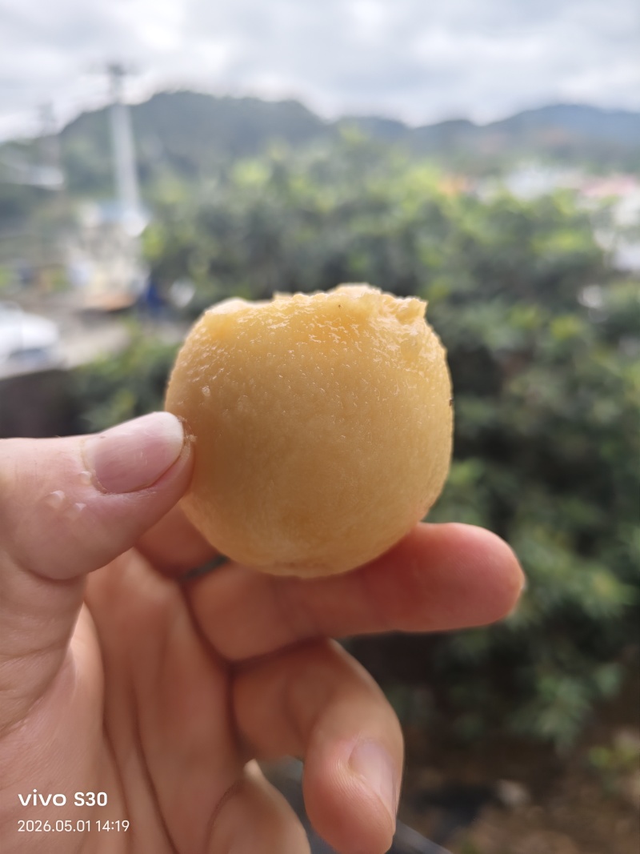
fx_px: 567
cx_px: 320
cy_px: 427
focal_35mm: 23
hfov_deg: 58.9
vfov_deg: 73.9
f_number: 1.88
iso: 50
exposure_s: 1/1015
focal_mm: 5.56
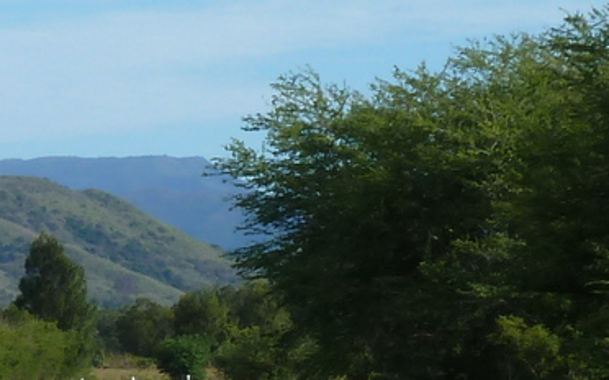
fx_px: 4462
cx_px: -316
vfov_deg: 4.9
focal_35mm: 269
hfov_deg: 7.7
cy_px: 61
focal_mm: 9.7
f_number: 5
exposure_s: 1/400
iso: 80
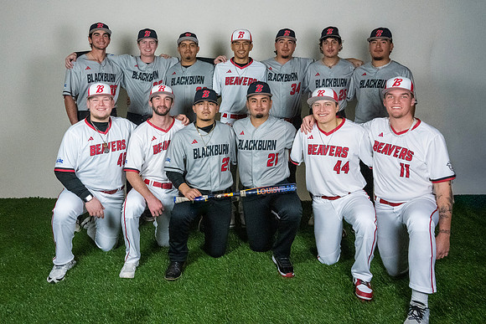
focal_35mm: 30
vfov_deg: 42.8
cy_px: 119
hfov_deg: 61.2
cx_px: 219
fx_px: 410
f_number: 6.3
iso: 6400
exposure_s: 1/160
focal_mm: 24
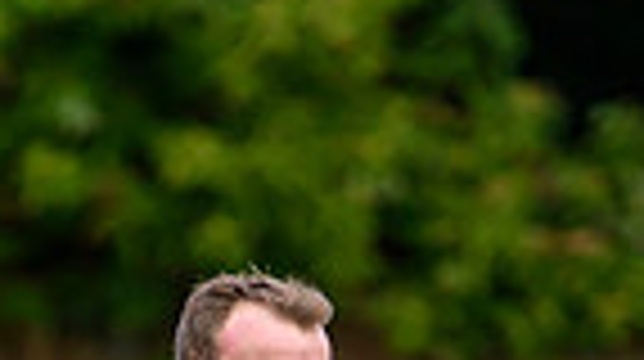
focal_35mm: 2874
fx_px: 49013
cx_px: 452
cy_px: 1089
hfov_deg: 0.8
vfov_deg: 0.4
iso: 500
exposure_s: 1/2000
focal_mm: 400
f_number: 2.8
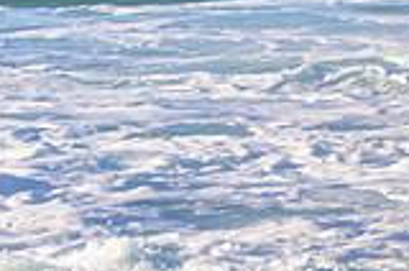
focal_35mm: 2909
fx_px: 32983
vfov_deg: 0.5
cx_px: -307
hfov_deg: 0.7
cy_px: -198
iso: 2500
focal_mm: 800
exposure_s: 1/1600
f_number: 11
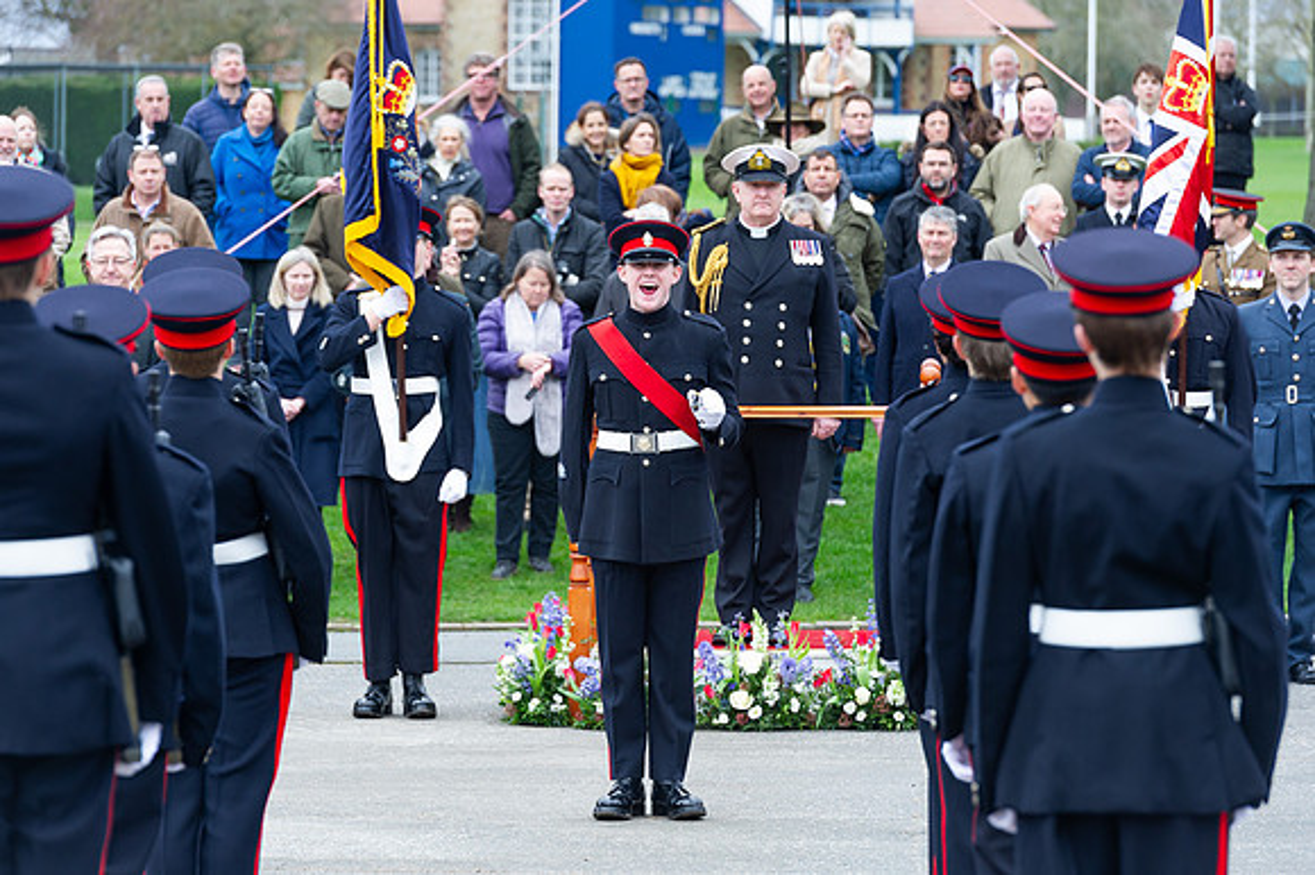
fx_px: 7421
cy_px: 438
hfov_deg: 10.1
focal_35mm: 203
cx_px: 651
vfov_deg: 6.7
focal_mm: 200
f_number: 6.3
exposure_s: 1/250
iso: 800
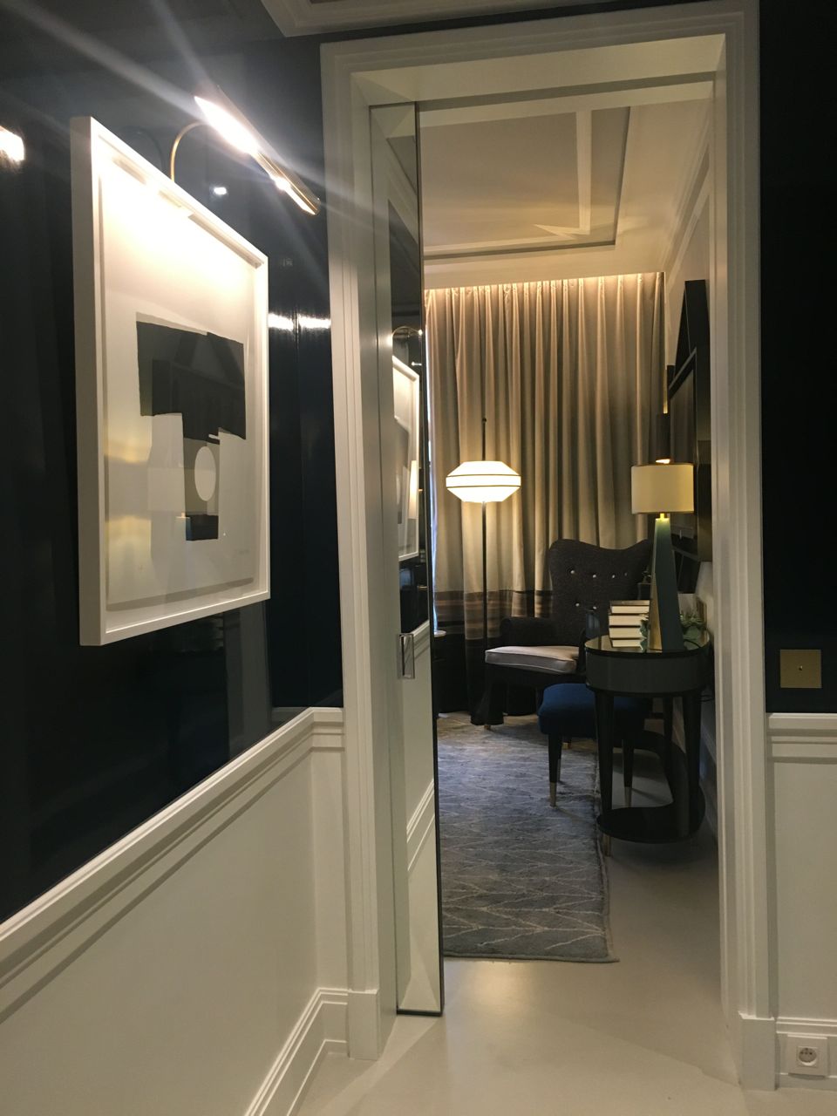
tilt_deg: -2.5
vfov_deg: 61.7
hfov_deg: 48.2
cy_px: 558
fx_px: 935
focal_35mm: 29
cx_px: 418
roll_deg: +1.2
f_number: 2.2
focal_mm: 4.15
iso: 200
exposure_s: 1/33
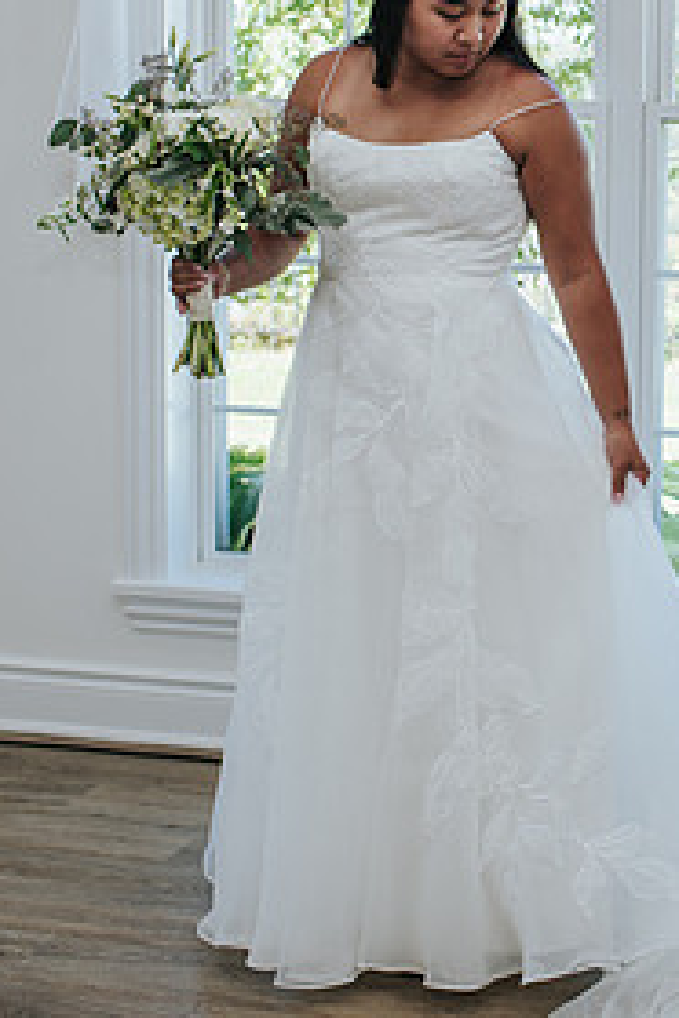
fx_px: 2433
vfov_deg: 23.6
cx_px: 677
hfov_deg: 15.6
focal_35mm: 86
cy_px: 374
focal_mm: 35
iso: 100
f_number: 3.5
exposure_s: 1/200
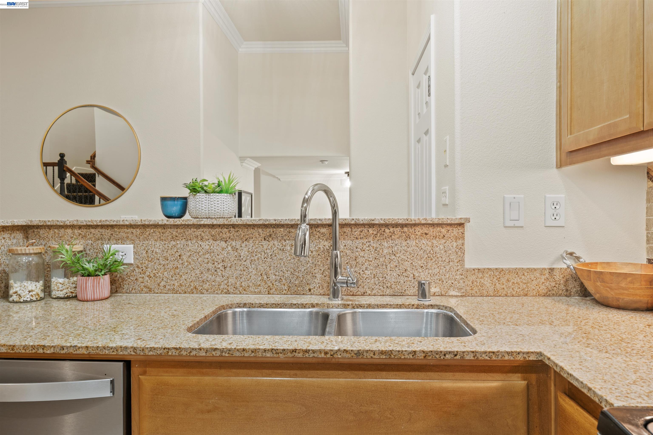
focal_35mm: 23
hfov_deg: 76.3
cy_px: 218
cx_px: 326
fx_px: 415
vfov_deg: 55.3
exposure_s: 1.6
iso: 250
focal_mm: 22.9
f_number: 9
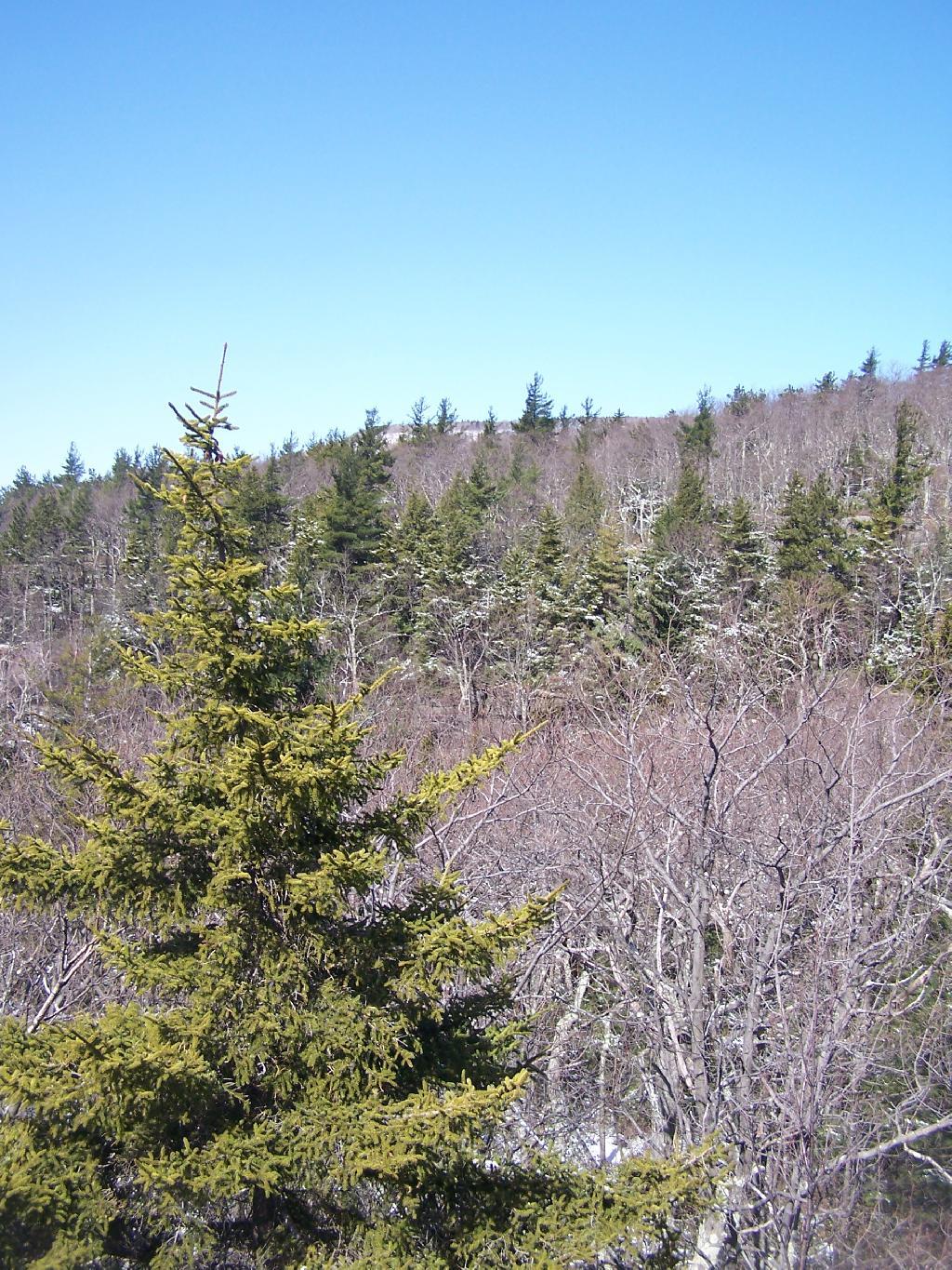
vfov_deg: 49.0
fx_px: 1393
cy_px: 635
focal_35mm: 38
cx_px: 476
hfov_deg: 37.7
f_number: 2.8
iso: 80
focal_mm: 6.3
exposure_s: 1/640
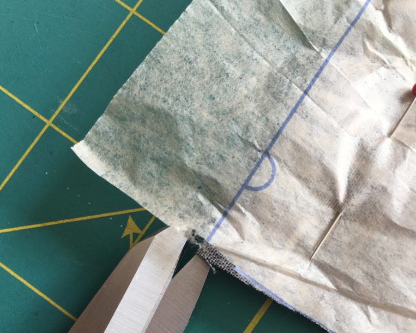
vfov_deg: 38.0
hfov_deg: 47.9
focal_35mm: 38
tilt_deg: -87.1
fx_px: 468
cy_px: 257
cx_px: 207
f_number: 2.2
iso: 32
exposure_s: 1/60
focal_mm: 4.15
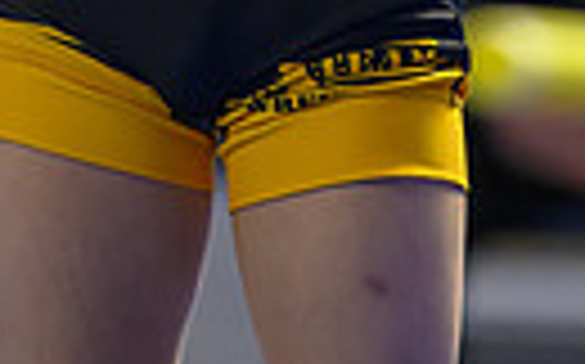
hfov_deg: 1.8
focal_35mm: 1172
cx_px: 220
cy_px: -578
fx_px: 18669
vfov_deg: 1.1
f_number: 2.8
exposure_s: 1/800
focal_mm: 200
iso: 4000
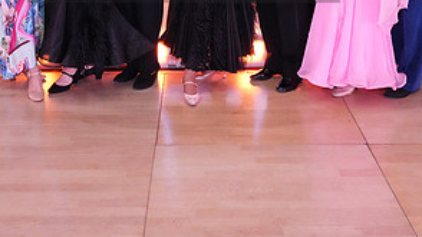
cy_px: -35
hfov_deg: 33.8
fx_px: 693
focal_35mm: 62
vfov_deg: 18.5
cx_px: 184
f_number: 8
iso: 8000
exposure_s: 1/250
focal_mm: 30
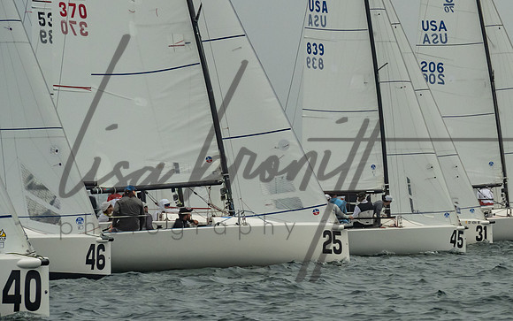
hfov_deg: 6.6
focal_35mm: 319
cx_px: 490
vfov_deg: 4.1
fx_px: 4467
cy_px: 147
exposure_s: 1/3200
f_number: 9
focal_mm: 155
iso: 800
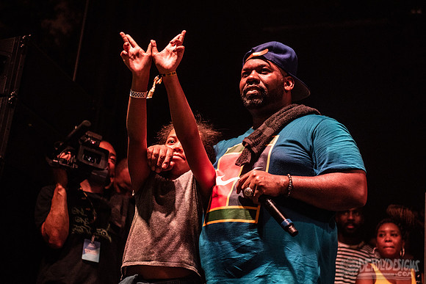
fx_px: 794
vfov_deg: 20.3
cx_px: 215
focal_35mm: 67
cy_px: 152
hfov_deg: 30.0
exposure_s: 1/160
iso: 1250
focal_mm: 58
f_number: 3.5
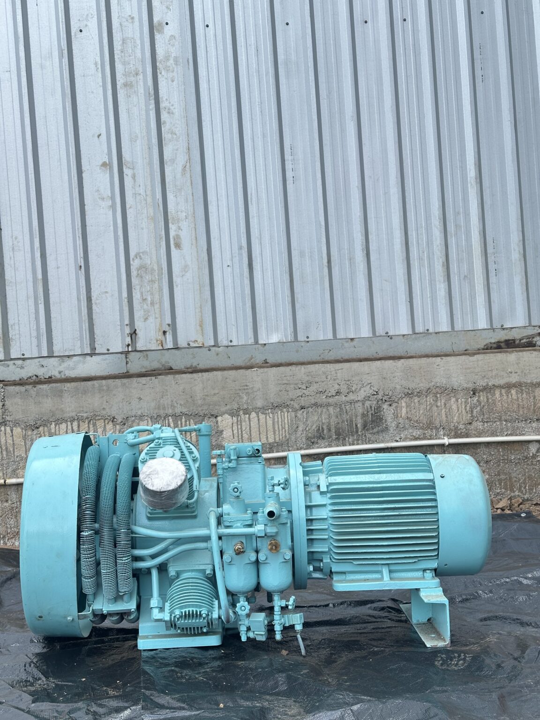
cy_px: 360
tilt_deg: +2.6
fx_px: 998
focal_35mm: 48
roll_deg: +3.1
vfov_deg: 39.7
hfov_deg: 30.3
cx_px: 270
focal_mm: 6.86
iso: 64
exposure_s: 1/412
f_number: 1.78
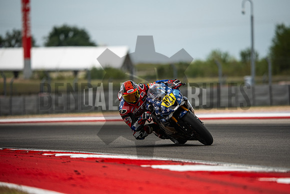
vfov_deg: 4.6
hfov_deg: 6.9
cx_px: 145
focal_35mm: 300
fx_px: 2417
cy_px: 97
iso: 320
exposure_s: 1/5000
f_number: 2
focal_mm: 200
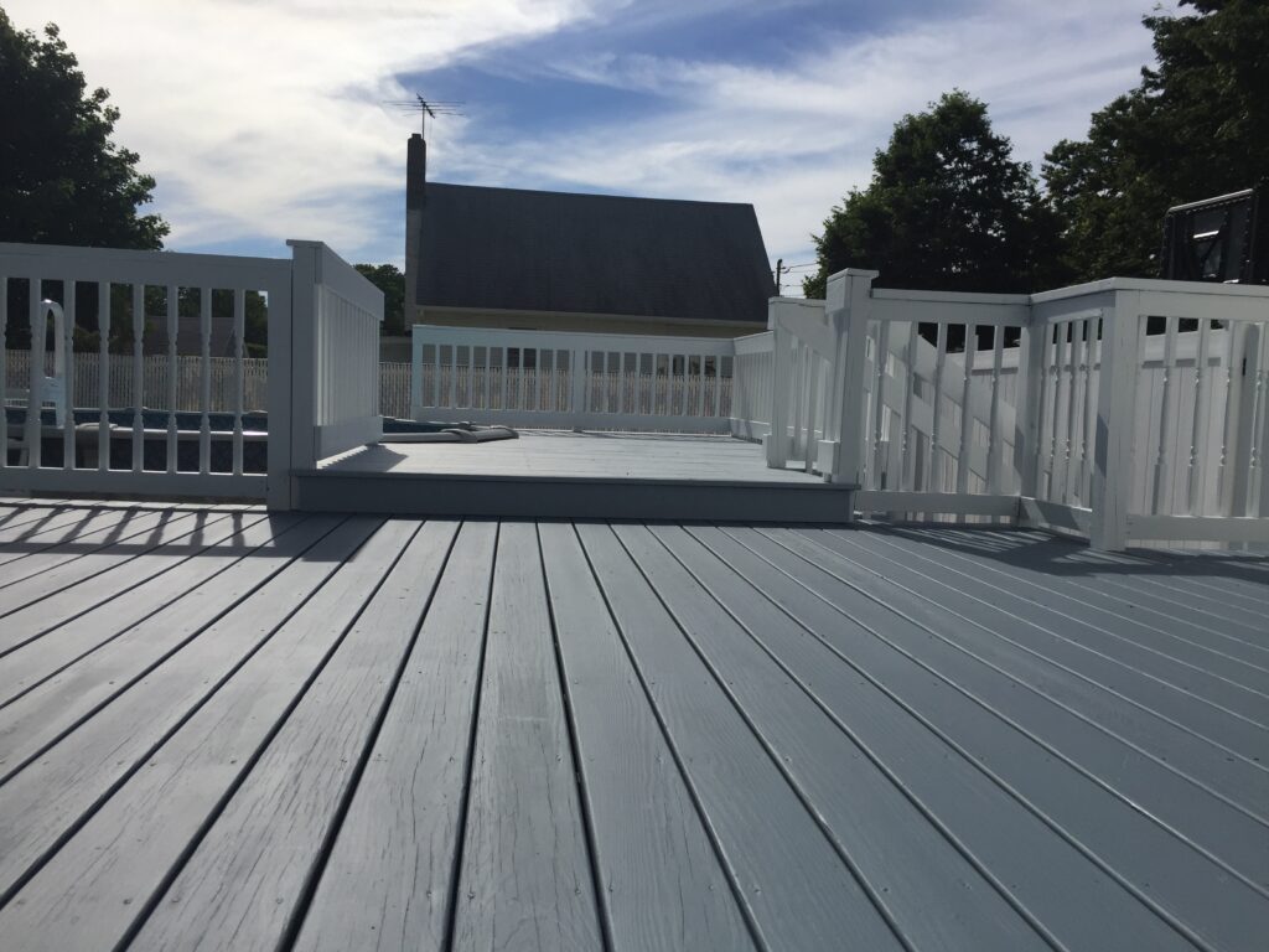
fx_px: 1063
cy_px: 476
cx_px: 634
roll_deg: -3.2
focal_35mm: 29
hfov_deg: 61.7
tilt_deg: -4.6
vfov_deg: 48.2
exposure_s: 1/4950
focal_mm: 4.15
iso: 32
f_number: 2.2
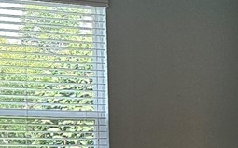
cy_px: 197
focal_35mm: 153
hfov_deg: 12.1
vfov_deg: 8.4
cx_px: 488
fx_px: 992
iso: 160
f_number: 1.8
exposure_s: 1/120
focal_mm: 5.4
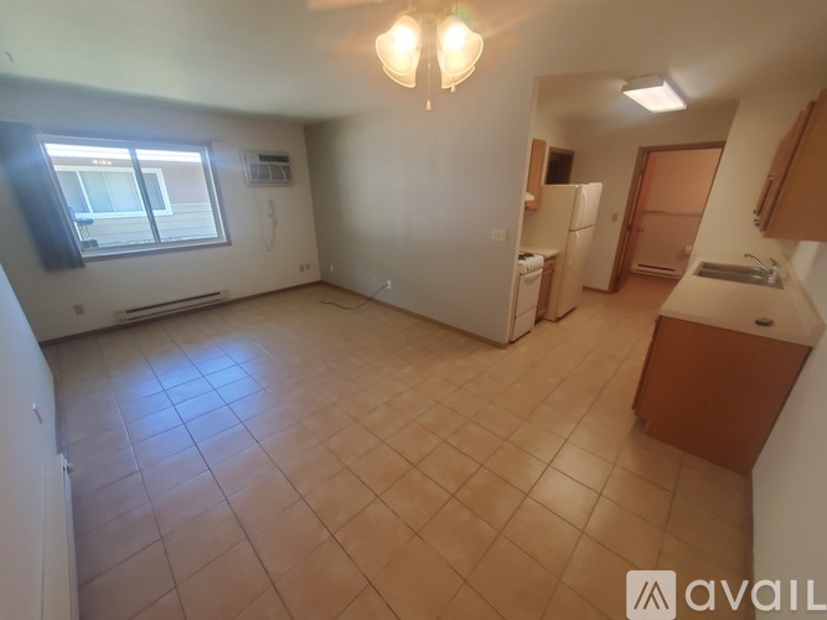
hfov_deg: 106.2
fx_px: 311
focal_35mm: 13
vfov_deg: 89.9
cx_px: 414
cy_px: 310
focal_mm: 1.8
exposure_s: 1/59
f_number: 2.2
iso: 250
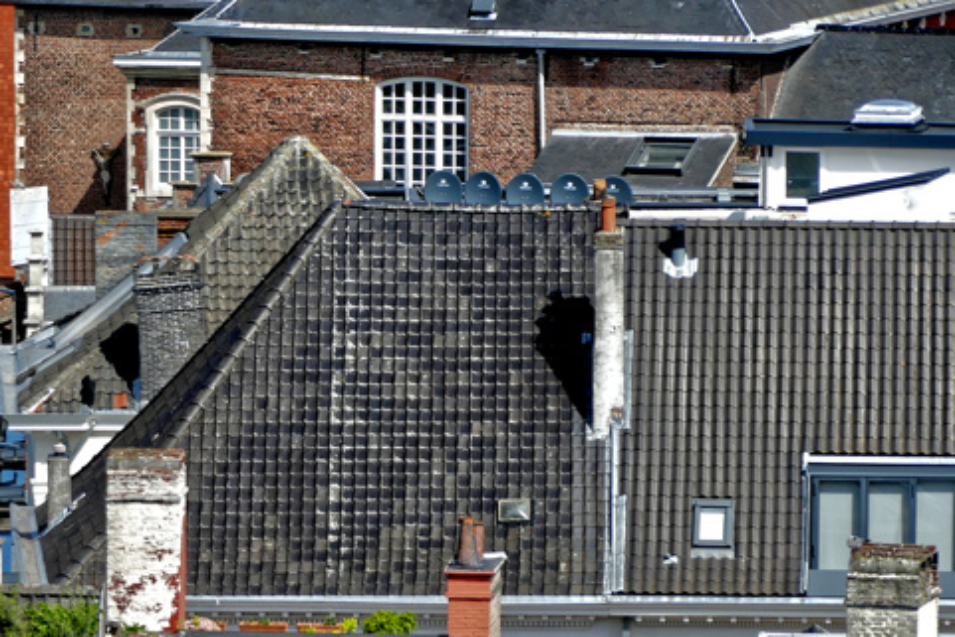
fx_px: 9260
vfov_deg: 3.9
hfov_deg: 5.9
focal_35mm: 349
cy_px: 668
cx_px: -36
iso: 125
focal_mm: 60
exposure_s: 1/800
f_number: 3.9
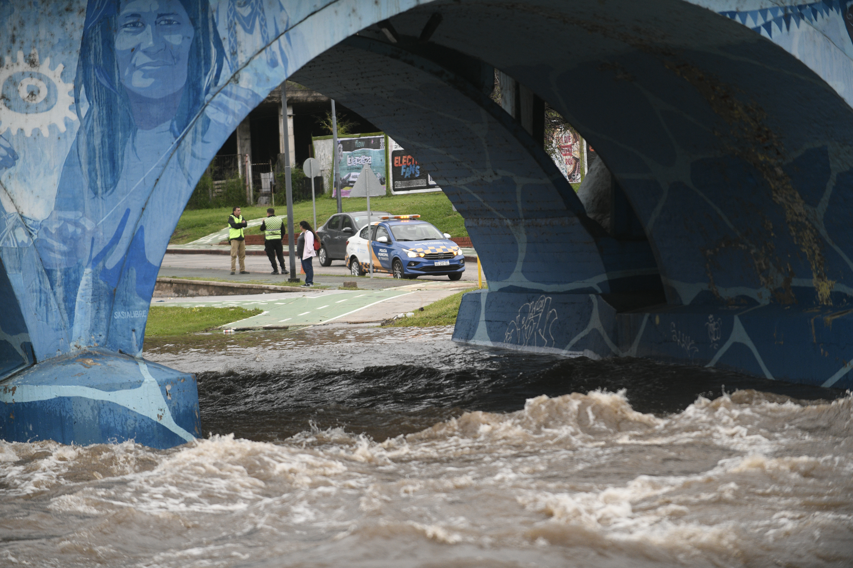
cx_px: 426
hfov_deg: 10.3
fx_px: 4739
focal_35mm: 200
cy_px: 284
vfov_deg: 6.9
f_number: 3.5
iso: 1600
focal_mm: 200
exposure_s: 1/1000
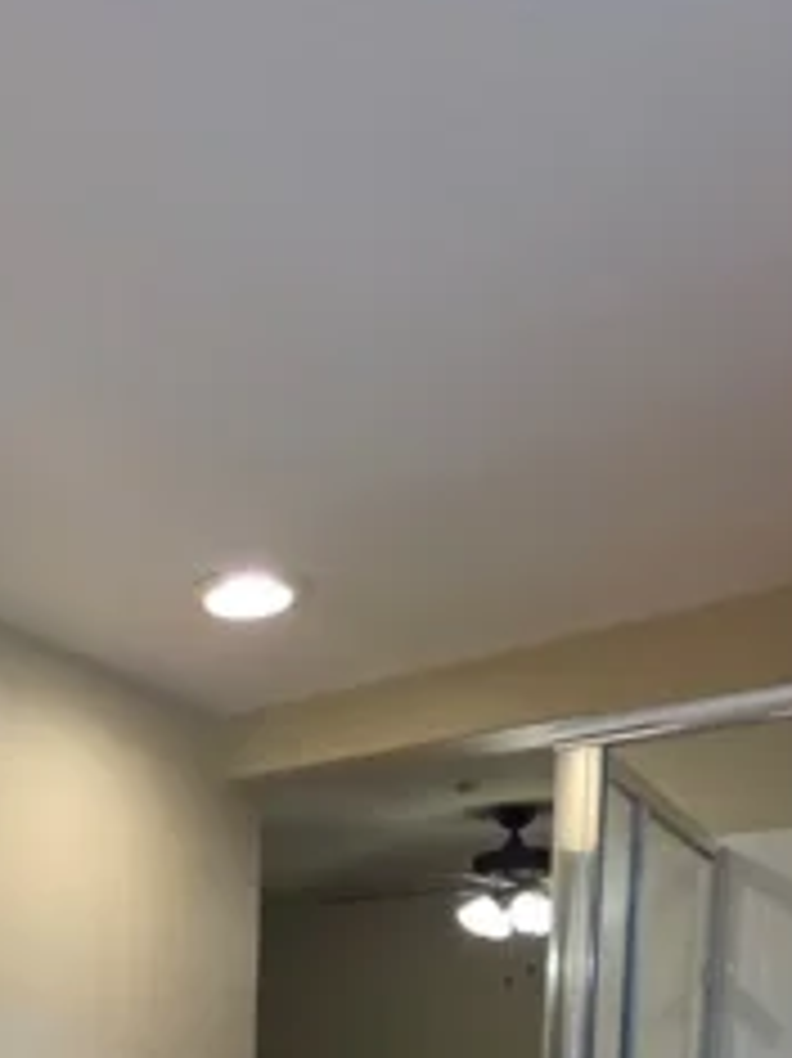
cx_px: 22
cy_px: 1103
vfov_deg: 46.6
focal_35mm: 31
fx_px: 947
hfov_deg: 40.5
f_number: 1.9
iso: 125
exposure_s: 1/120
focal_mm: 2.2
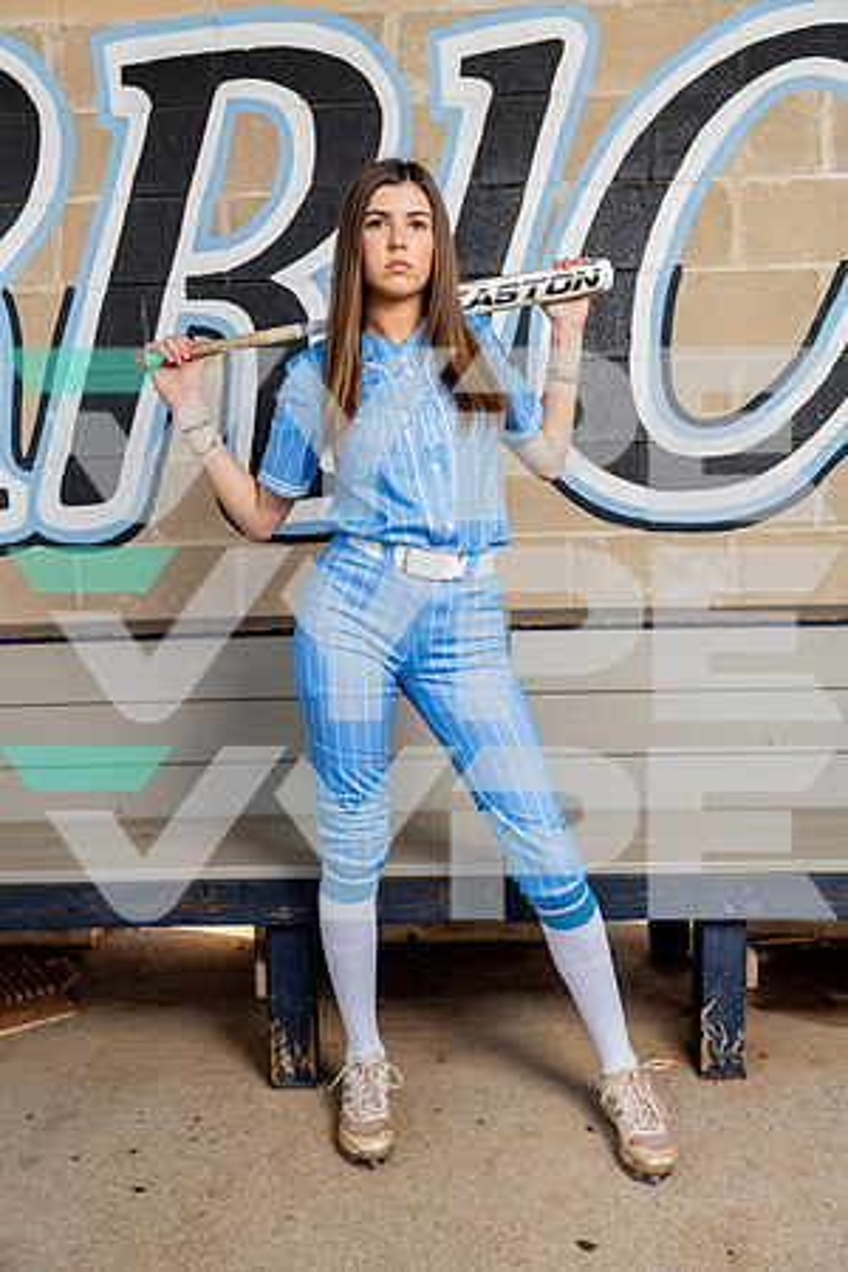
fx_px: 1166
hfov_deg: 40.0
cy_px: 636
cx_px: 424
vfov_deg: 57.2
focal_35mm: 33
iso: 100
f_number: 4
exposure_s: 1/250
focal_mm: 33
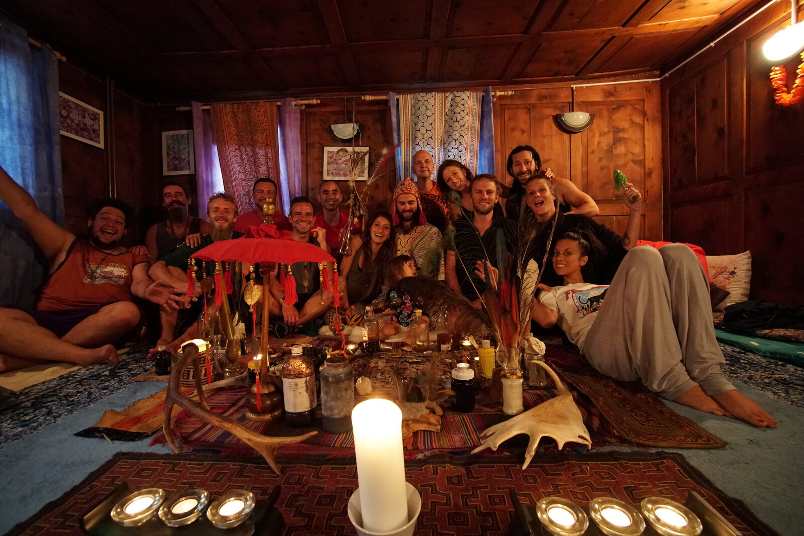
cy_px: 268
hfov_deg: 100.4
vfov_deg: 77.3
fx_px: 335
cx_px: 402
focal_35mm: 15
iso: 6400
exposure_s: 1/30
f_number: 4
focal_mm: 10
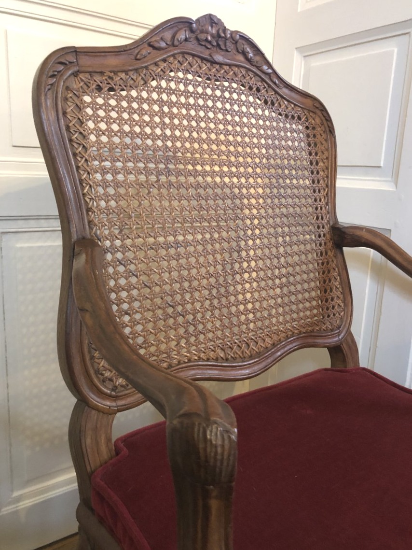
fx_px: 444
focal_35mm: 28
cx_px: 206
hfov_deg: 49.7
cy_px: 275
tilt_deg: -11.9
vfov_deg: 63.4
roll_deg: +0.0
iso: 80
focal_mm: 4
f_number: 1.8
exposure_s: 1/5
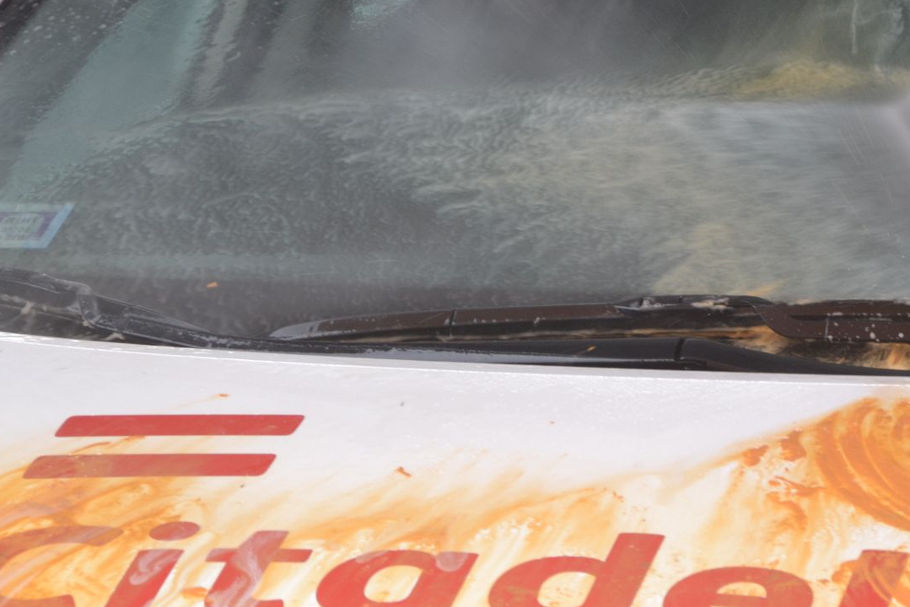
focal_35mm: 271
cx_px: 584
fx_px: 6852
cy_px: 195
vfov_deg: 5.1
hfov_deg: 7.6
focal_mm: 130
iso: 400
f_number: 10
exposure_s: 1/100
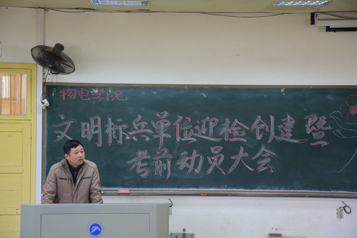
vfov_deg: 12.2
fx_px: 1116
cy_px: 119
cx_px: 178
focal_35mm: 112
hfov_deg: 18.2
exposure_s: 1/25
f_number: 5.3
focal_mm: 75
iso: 800
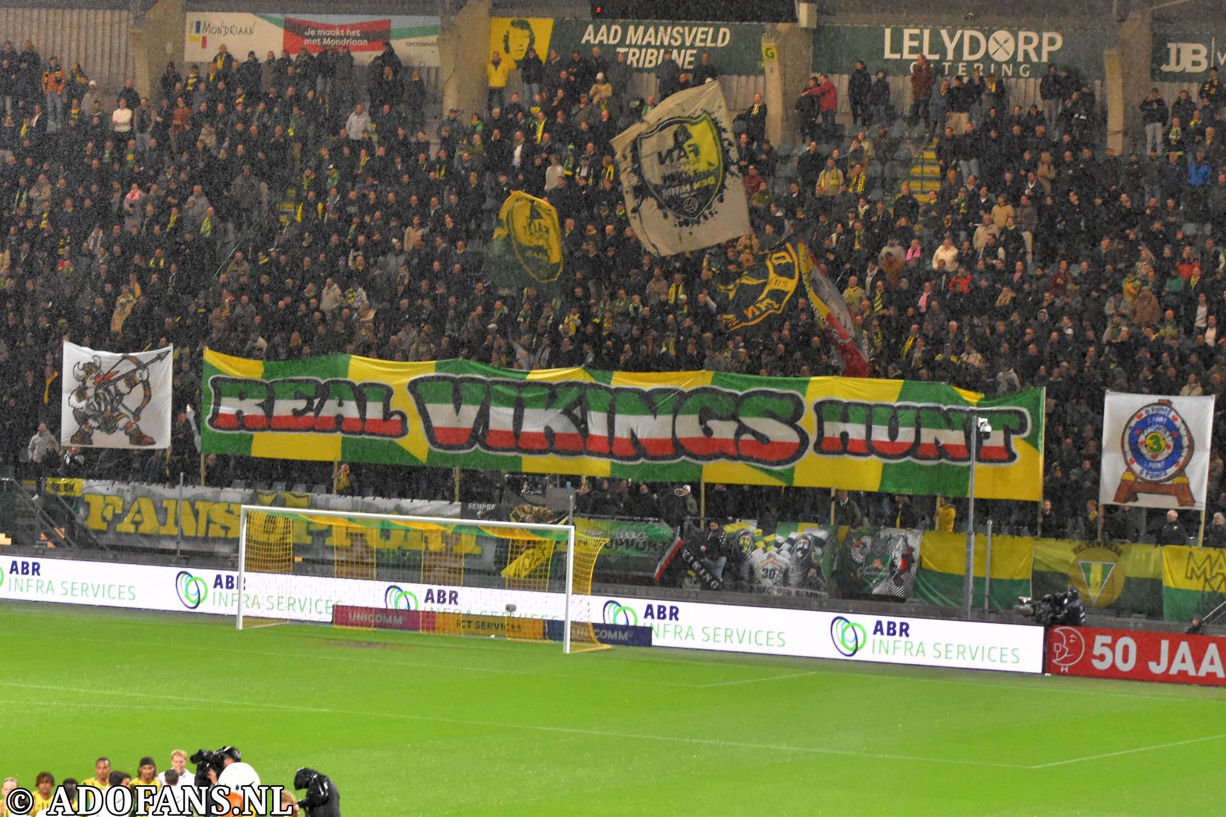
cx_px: 613
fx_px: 4393
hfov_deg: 15.9
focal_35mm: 129
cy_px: 408
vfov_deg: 10.6
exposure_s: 1/125
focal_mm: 86
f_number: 4
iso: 2800
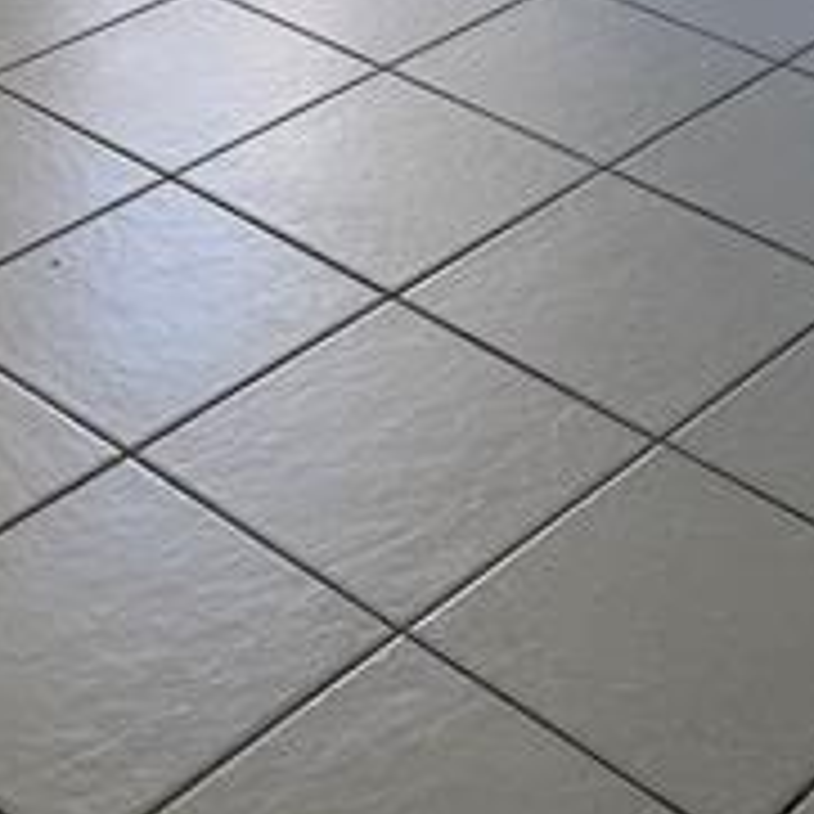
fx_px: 2394
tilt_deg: -13.1
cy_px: -540
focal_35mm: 90
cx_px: 486
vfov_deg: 16.8
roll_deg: -0.5
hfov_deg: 19.3
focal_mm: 6.76
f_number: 1.78
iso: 80
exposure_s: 1/210
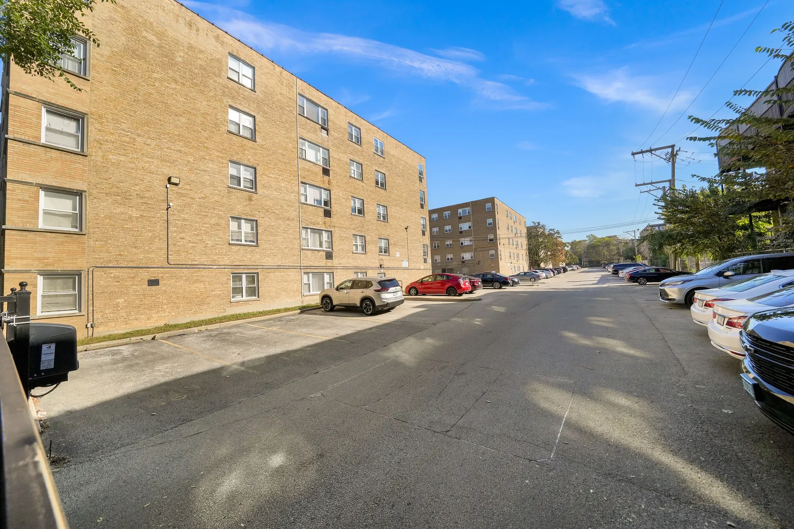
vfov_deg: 85.4
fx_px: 287
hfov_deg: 108.3
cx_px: 397
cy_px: 264
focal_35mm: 13
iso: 1000
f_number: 5.6
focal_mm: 13
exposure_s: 1/8000
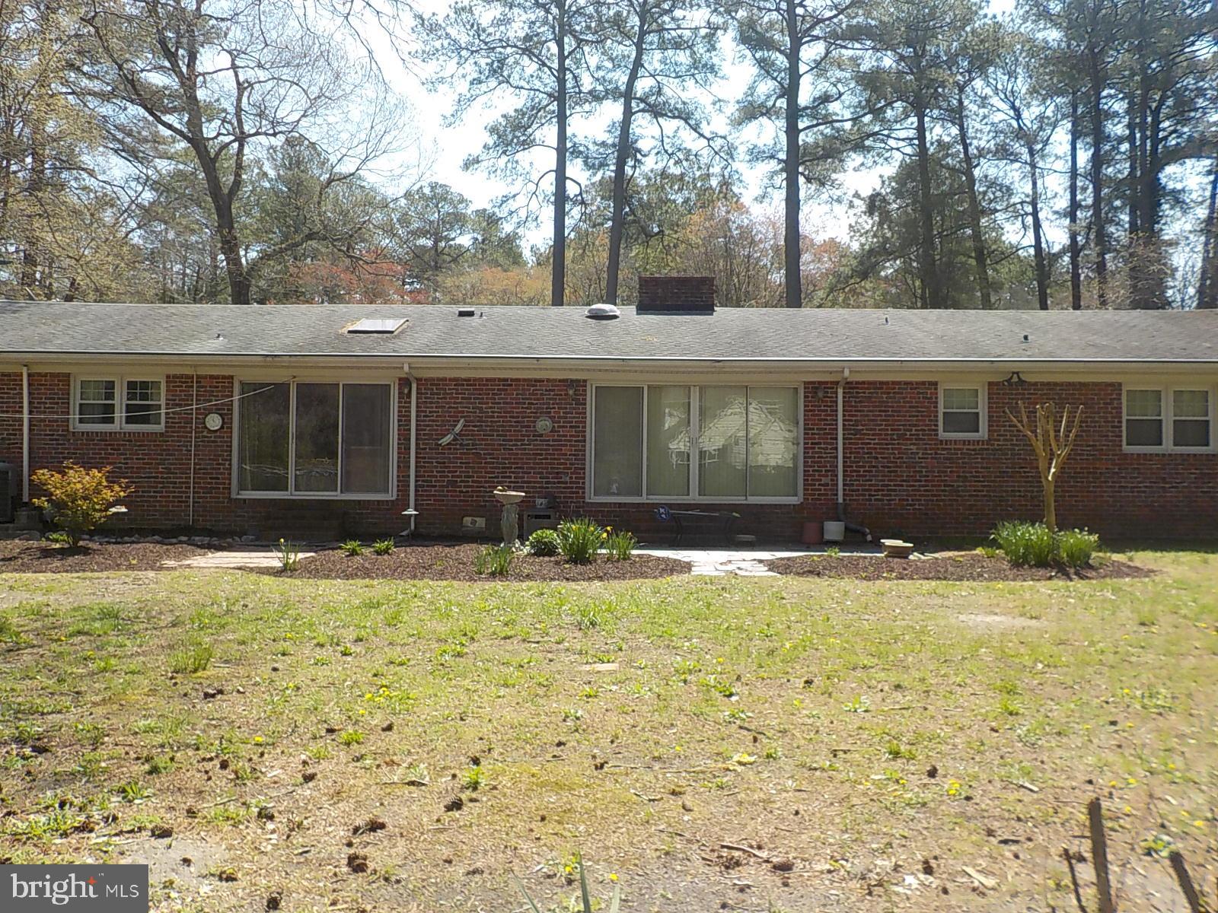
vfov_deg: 46.8
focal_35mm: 30
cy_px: 456
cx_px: 609
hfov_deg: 60.0
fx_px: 1056
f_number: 3.3
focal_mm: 4.1
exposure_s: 1/640
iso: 125
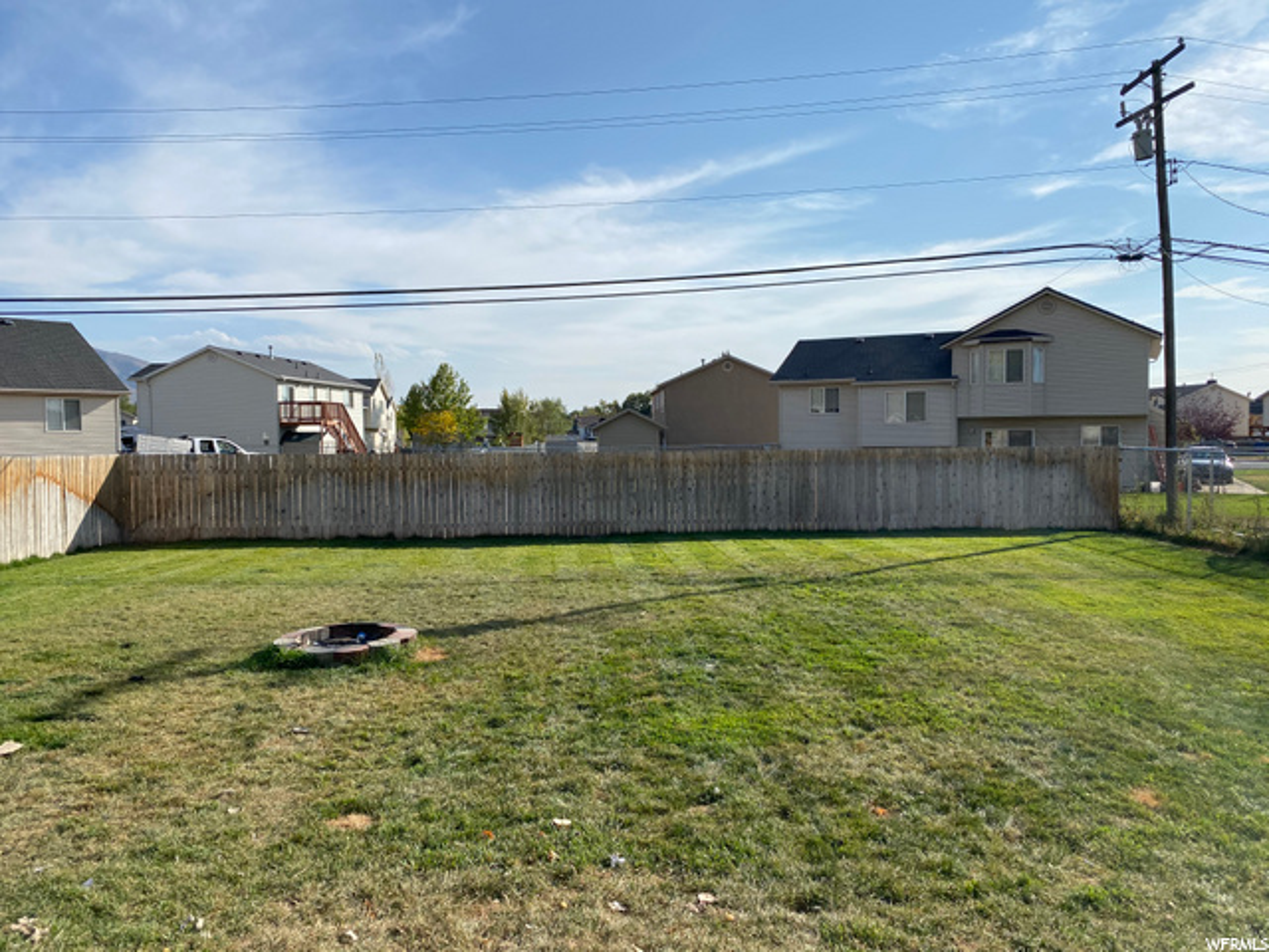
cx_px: 634
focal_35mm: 26
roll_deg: +1.0
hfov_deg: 67.3
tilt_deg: -2.2
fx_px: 953
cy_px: 476
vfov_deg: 53.1
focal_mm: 4.25
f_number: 1.8
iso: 32
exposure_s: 1/4808
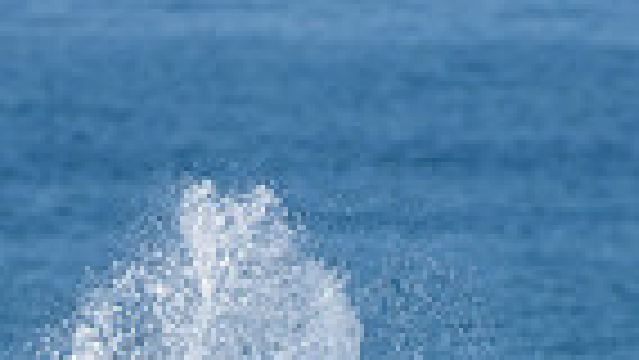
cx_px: 261
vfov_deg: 0.6
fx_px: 36188
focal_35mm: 2135
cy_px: 668
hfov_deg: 1.0
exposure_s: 1/2000
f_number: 5.6
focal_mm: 500
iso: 220
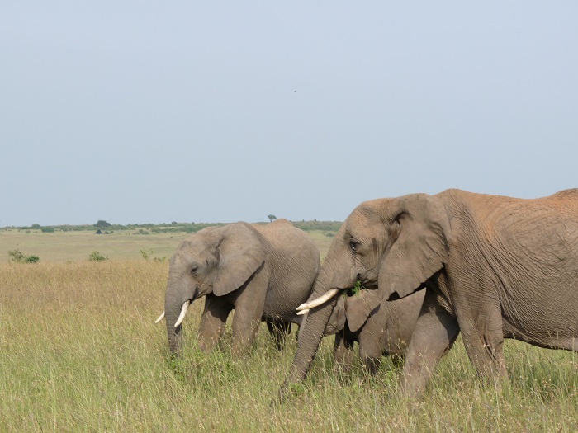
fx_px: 2087
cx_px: 289
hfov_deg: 15.8
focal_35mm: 125
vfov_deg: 11.9
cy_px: 216
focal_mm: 22.3
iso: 100
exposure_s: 1/400
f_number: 5.6
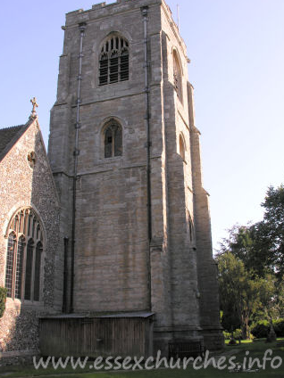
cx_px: 143
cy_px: 179
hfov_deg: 37.7
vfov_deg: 49.0
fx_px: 416
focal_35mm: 38
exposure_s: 1/134
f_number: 5
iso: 50
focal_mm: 8.9
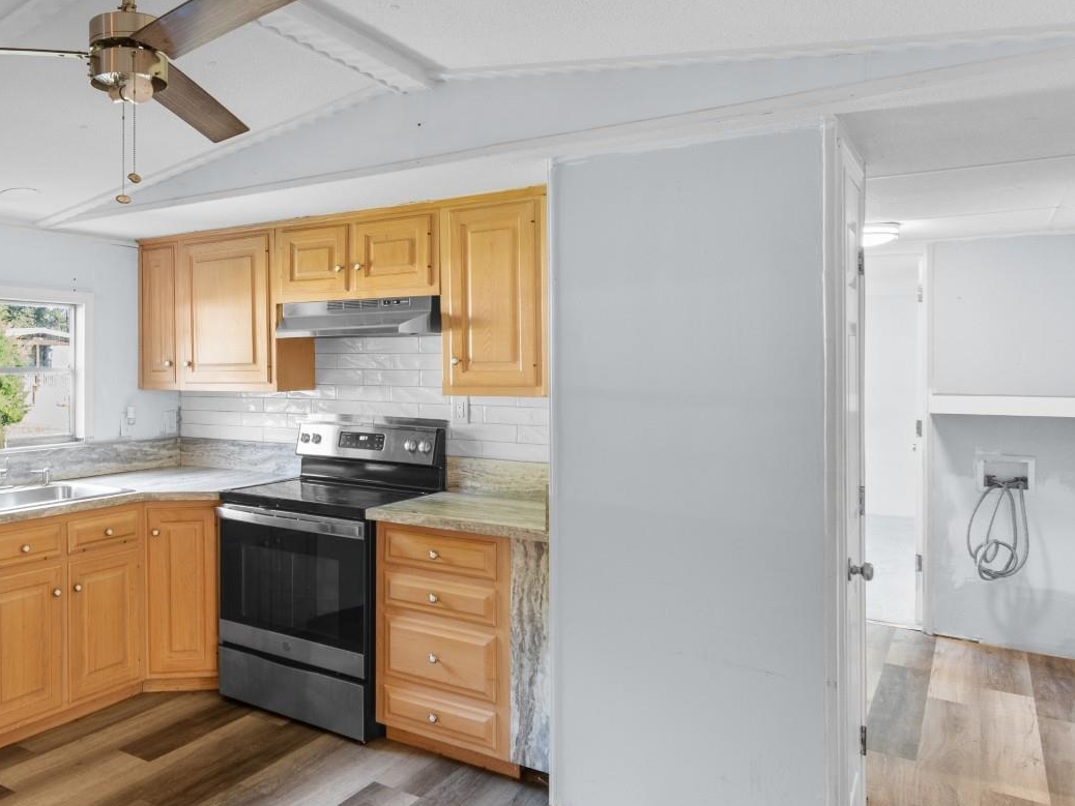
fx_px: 839
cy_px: 332
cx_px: 254
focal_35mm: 27
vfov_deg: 51.1
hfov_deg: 61.2
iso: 100
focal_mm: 12
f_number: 4.8
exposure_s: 1/2
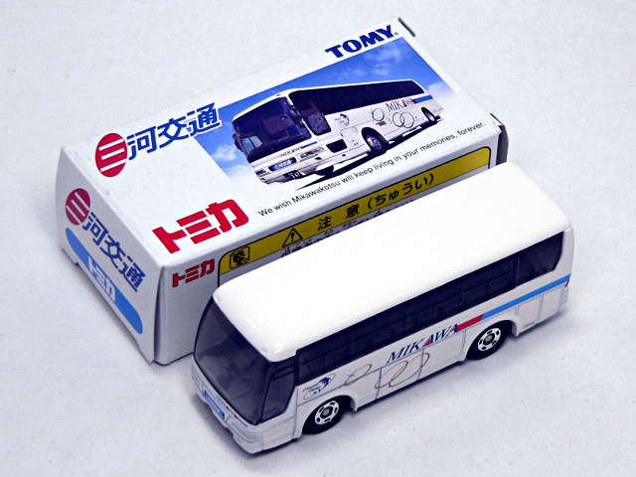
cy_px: 238
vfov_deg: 14.2
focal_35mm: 104
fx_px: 1911
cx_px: 318
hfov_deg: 18.9
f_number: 3.3
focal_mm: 17.3
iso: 80
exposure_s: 1/100
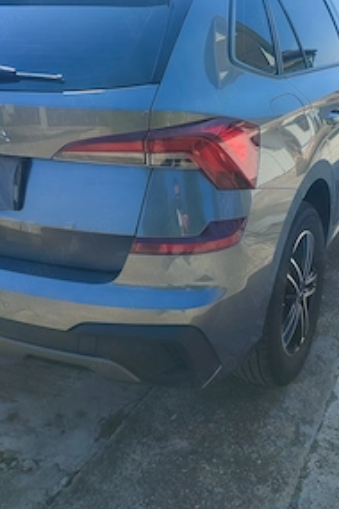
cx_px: 243
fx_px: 494
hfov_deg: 37.2
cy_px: 154
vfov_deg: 52.9
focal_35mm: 35
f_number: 1.89
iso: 50
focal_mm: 5.89
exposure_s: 1/901
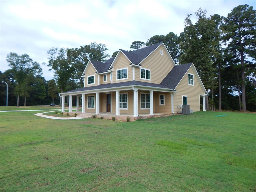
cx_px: 128
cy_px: 96
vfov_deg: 61.1
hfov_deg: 76.4
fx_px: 163
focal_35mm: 22
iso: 125
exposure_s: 1/1250
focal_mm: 4
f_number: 3
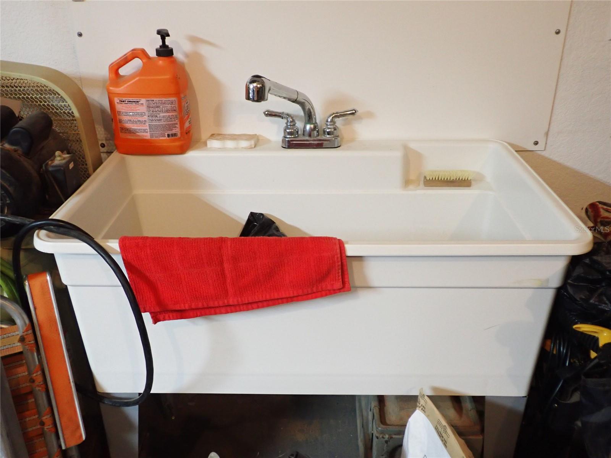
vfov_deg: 44.2
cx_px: 306
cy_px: 229
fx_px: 565
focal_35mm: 32
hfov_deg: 56.8
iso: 400
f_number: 2.4
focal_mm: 5.79
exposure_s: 1/30
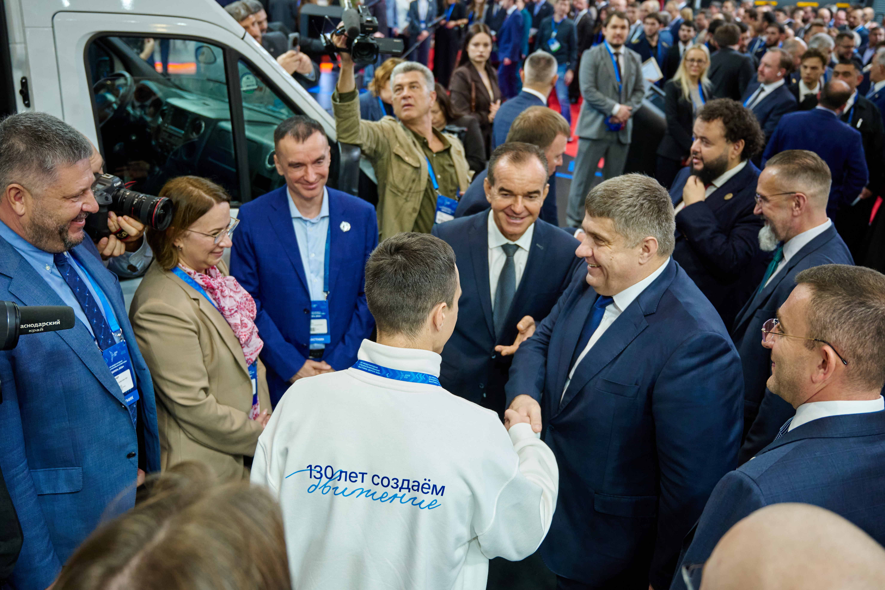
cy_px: 295
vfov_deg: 38.4
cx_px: 442
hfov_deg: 55.1
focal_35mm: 34
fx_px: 848
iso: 3200
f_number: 4
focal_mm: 34.5
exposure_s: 1/320
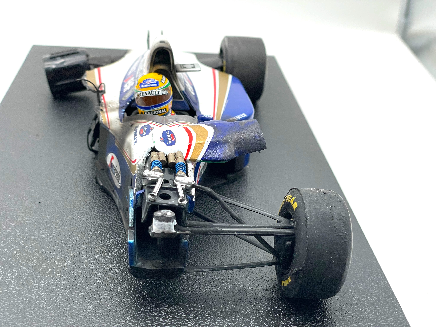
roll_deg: -5.0
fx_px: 655
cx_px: 218
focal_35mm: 52
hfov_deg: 36.8
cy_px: 164
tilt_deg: -26.1
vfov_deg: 28.0
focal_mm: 6
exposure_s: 1/99
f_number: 2
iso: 80
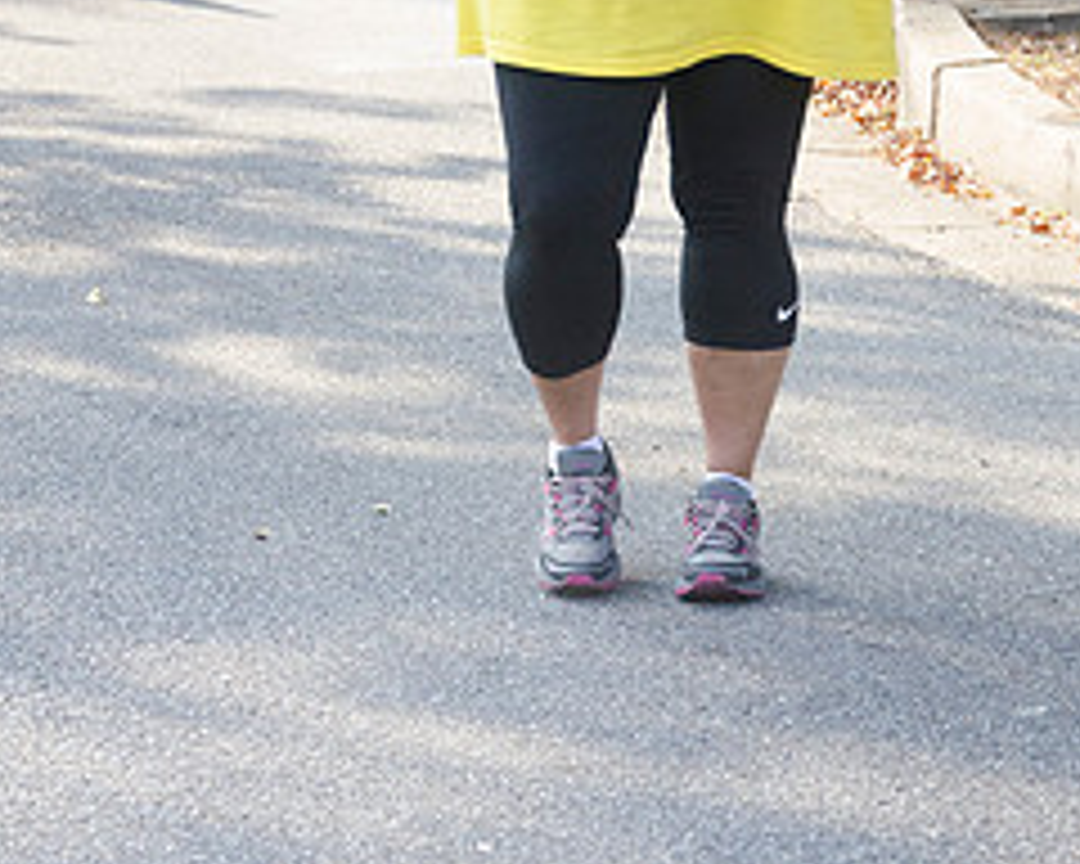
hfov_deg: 11.1
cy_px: 0
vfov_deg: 8.8
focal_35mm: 174
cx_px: 626
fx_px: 5562
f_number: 5.3
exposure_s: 1/1600
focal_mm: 66
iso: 800
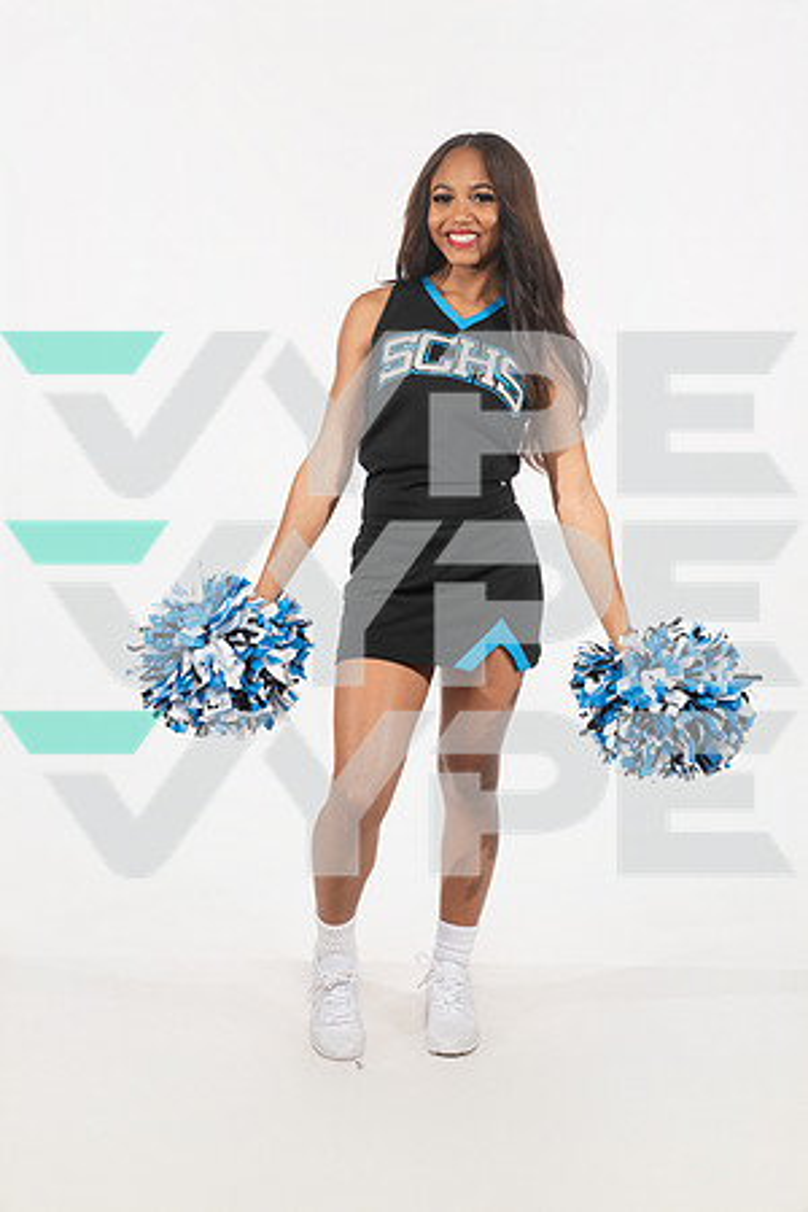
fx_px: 1549
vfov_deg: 42.7
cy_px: 606
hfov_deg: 29.2
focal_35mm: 46
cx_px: 404
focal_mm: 46
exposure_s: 1/320
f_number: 7.1
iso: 500
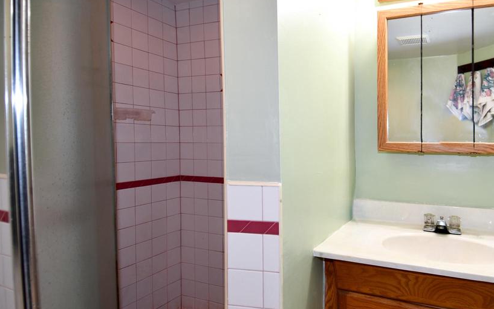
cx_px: 304
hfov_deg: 76.0
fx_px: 310
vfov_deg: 53.0
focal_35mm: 23
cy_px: 161
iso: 360
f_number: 4
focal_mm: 12
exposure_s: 1/60
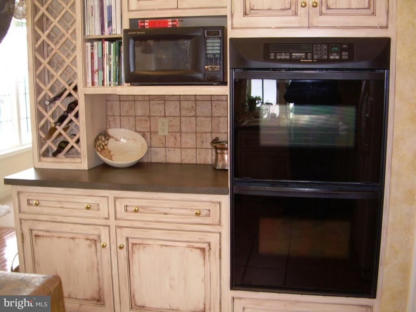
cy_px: 156
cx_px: 208
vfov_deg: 37.7
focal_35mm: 38
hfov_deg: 49.0
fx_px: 457
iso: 50
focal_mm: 6.3
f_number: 2.8
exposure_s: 1/30
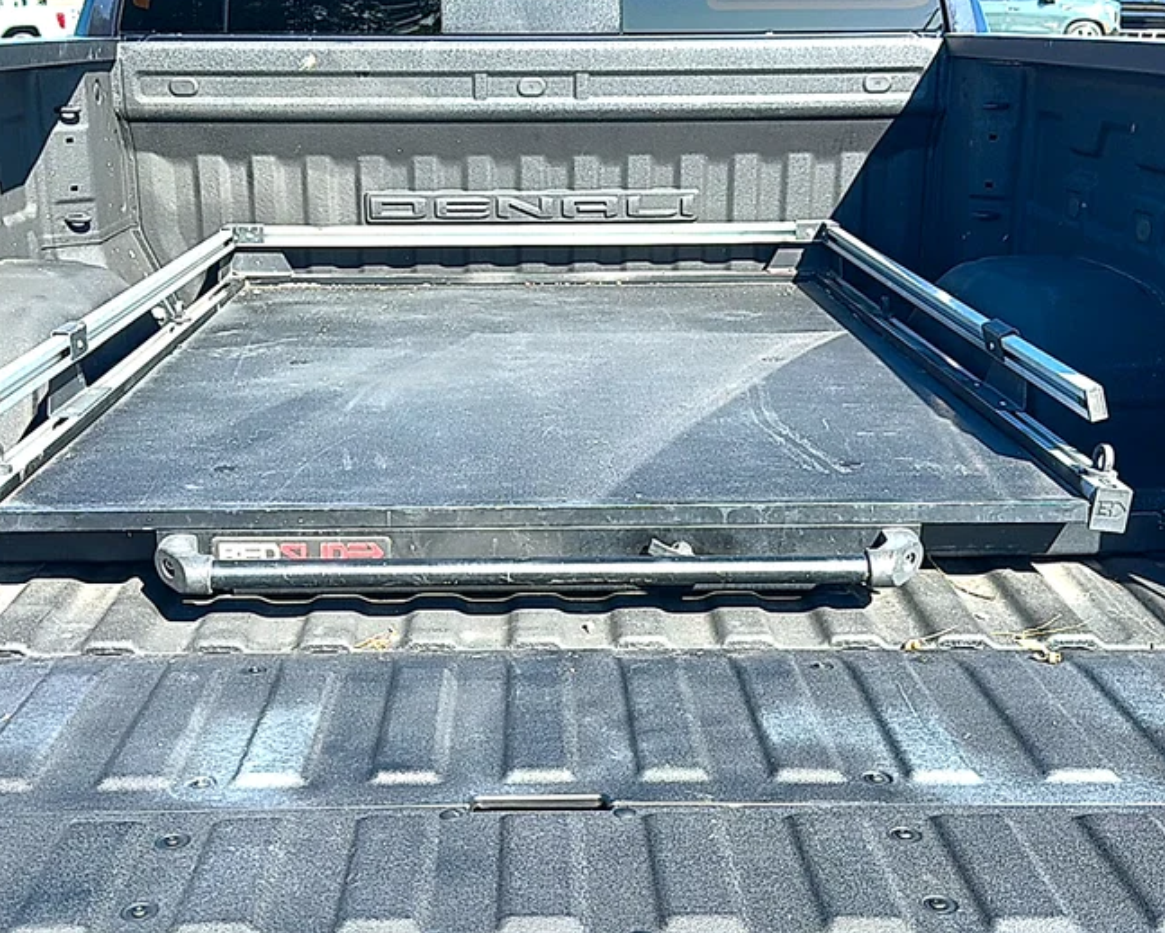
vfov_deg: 39.2
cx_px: 547
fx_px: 1311
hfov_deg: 47.9
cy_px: 464
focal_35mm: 38
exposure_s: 1/1307
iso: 80
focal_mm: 6.86
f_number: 1.78
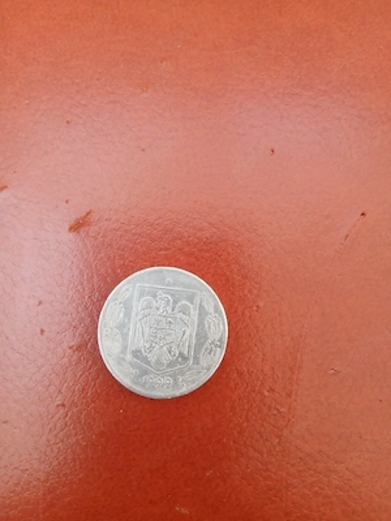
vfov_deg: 67.3
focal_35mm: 26
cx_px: 196
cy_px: 260
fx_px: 392
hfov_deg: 53.1
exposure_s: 1/50.3
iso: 200
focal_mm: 3.98
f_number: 1.8
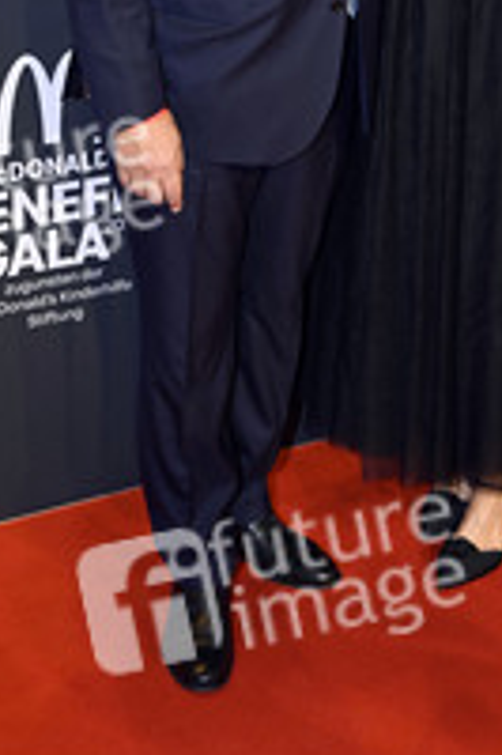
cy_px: 19
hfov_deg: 17.4
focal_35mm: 78
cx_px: 381
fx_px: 1634
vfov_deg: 24.9
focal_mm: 39
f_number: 6.3
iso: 500
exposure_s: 1/60
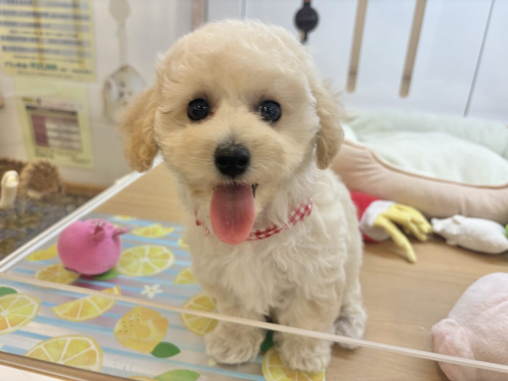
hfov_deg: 67.3
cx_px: 254
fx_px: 382
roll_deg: -5.8
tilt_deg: -21.6
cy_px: 190
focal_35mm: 26
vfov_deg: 53.1
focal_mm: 5.96
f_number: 1.6
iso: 64
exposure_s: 1/100
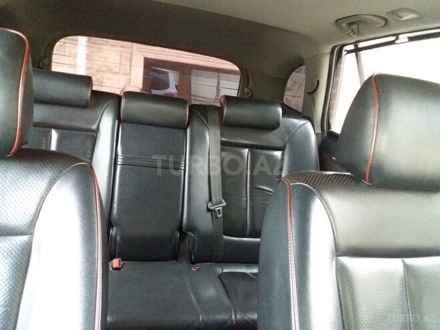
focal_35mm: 28
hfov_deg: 63.4
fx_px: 356
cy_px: 165
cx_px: 220
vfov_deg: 49.7
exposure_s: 1/17
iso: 1250
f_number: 1.9
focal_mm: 3.7
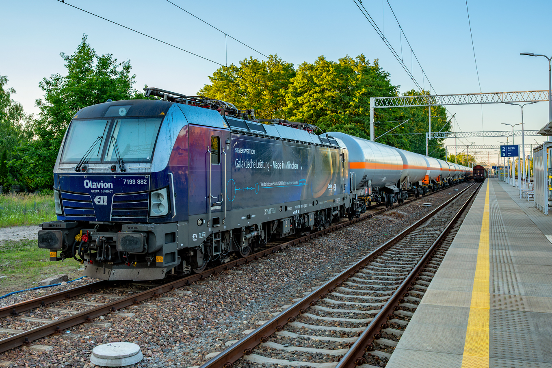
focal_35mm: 41
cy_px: 153
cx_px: 260
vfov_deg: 32.9
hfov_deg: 47.8
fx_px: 622
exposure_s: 1/125
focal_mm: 34.5
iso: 320
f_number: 8
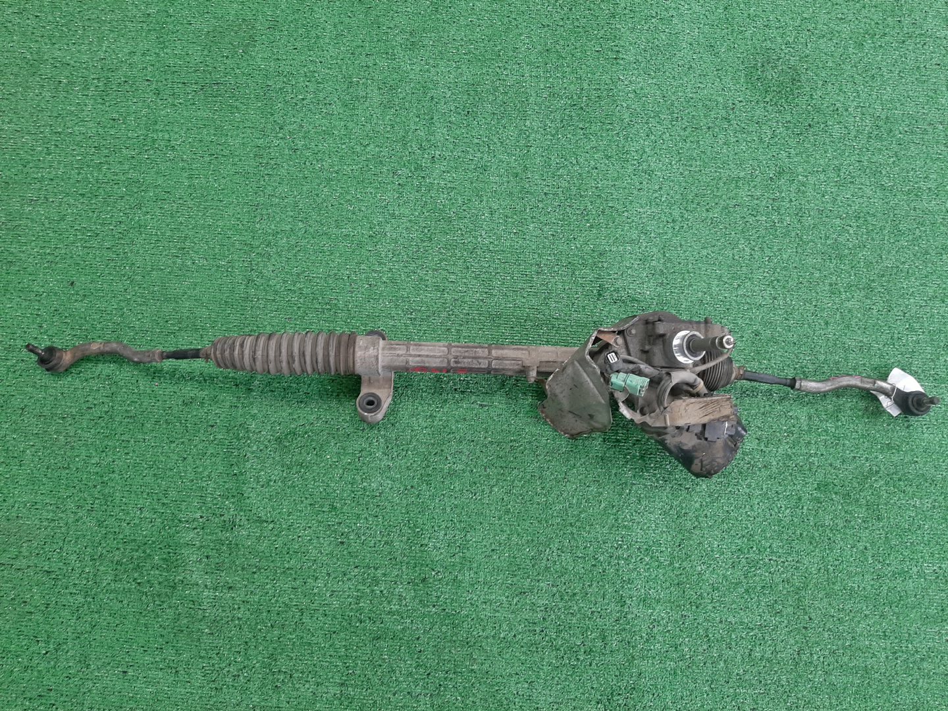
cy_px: 356
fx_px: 712
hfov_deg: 67.3
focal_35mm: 26
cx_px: 474
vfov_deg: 53.1
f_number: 1.7
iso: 134
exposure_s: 1/50
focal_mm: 3.93
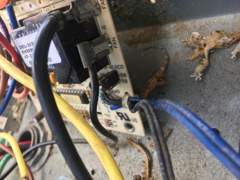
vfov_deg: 48.2
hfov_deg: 61.7
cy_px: 90
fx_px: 201
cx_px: 120
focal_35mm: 29
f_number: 2.2
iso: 25
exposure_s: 1/60
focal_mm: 4.15
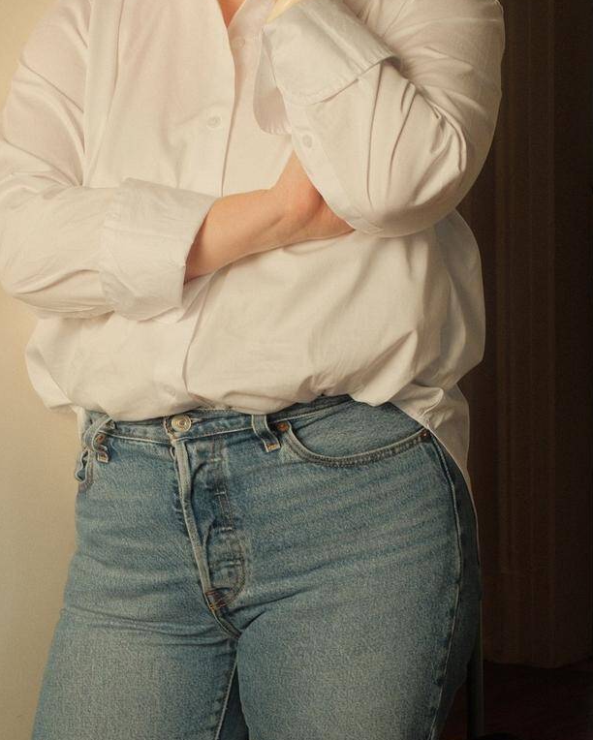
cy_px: 421
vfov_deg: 21.7
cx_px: 162
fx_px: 1929
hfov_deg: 17.4
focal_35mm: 88
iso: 640
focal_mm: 23
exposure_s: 1/125
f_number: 5.6
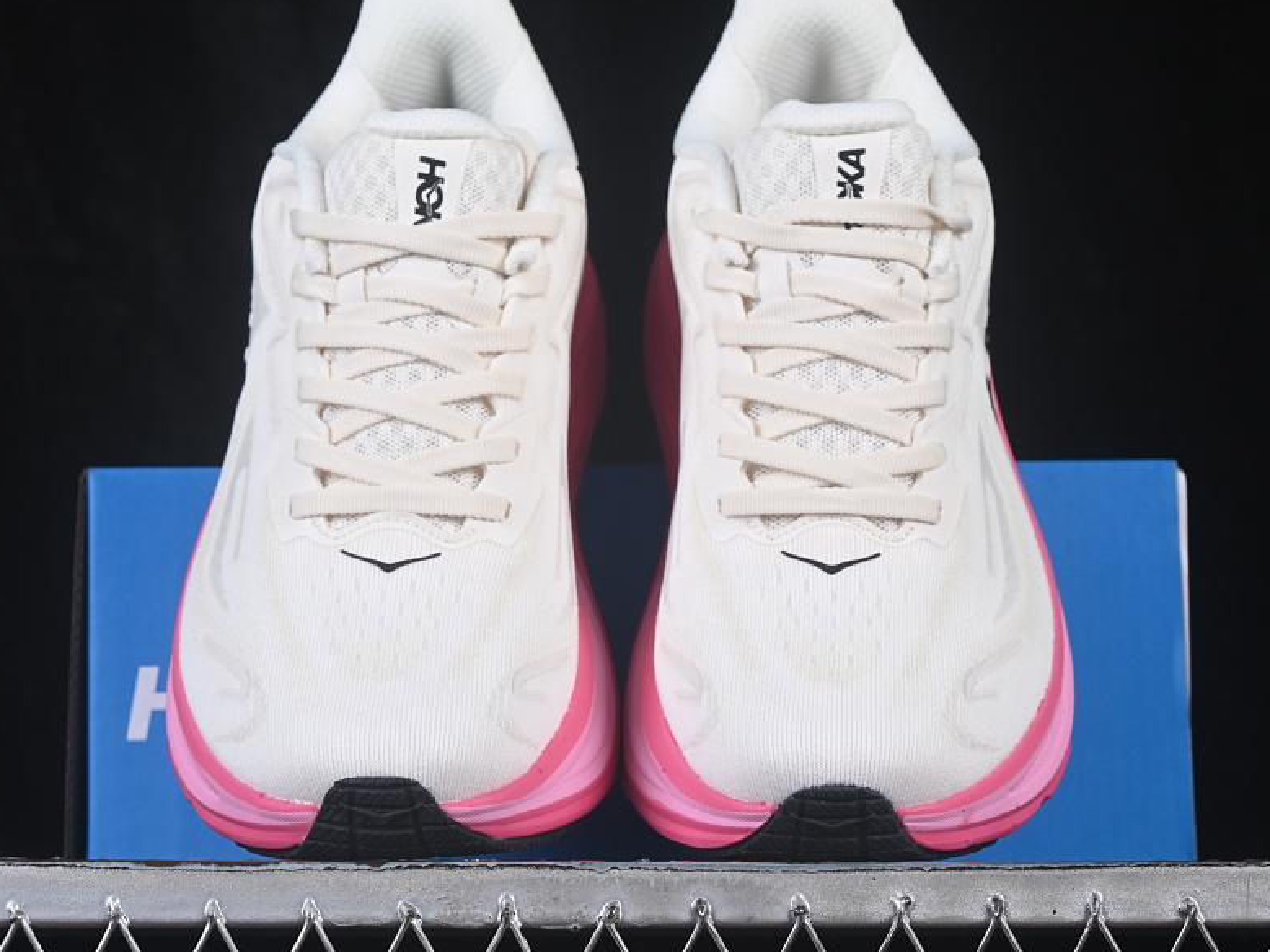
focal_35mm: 100
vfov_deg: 14.8
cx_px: 650
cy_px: 499
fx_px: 3668
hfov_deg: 19.6
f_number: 8
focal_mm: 50
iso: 160
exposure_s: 1/80
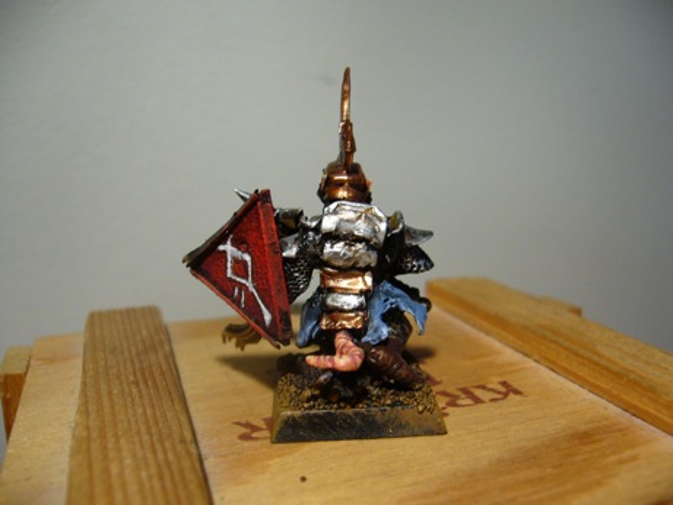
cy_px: 252
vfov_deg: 40.7
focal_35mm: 35
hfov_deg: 52.6
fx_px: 681
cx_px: 336
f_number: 2.8
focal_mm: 5.8
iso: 100
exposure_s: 1/15
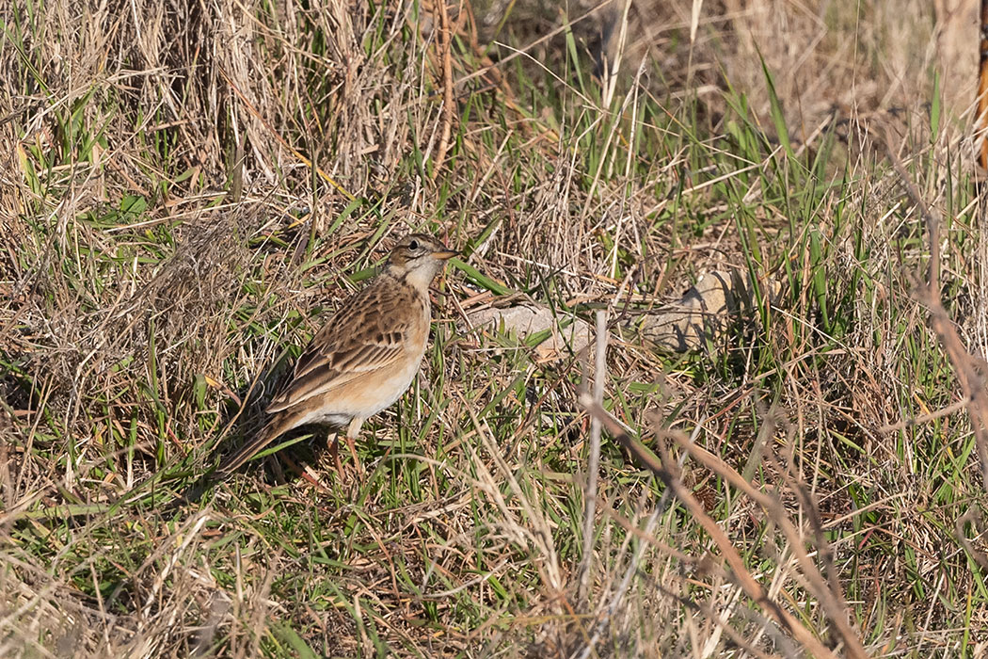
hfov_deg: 2.7
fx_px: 20582
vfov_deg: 1.8
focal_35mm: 750
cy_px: 330
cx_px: 494
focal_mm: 500
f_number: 6.3
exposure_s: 1/2500
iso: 400
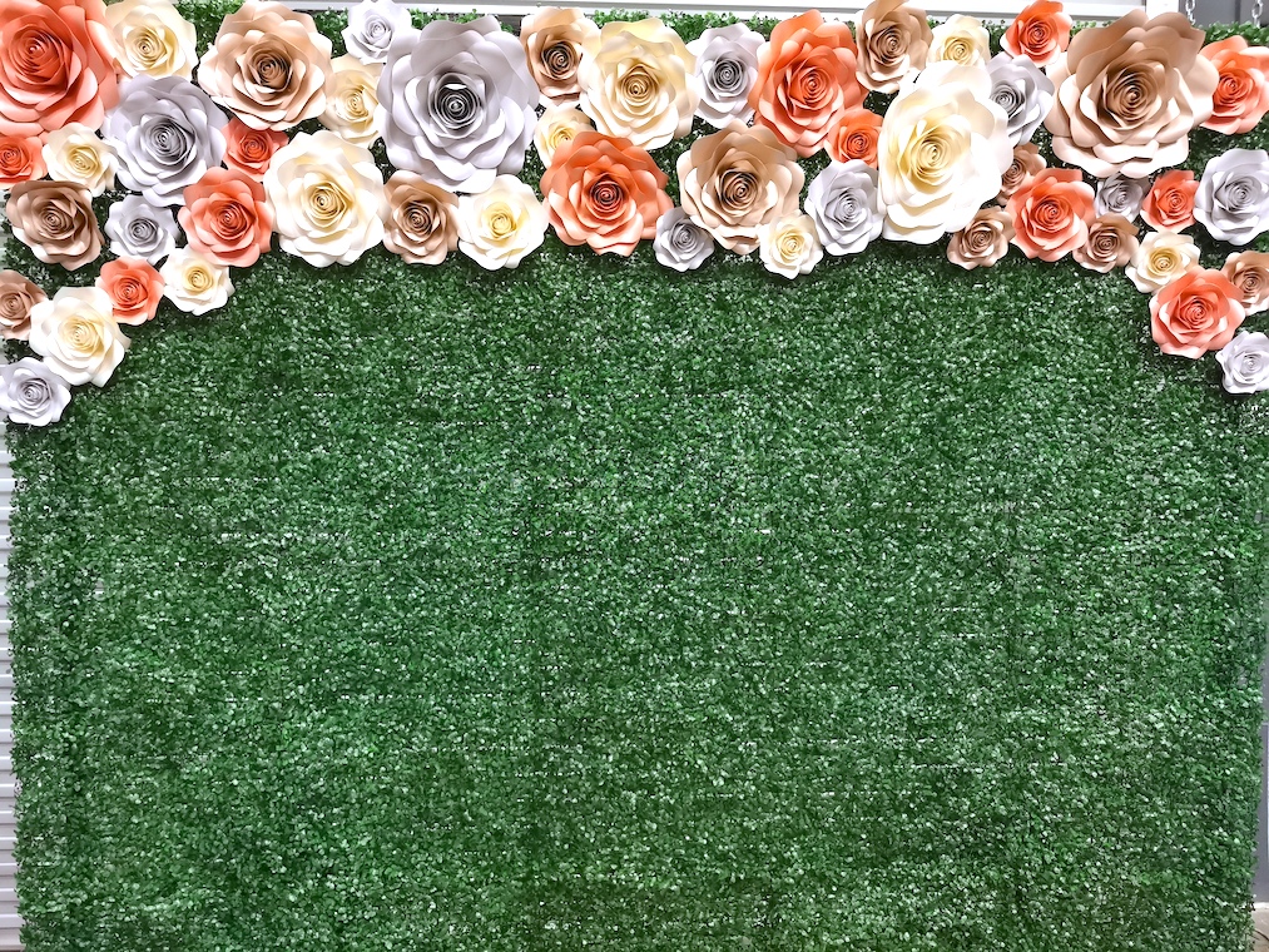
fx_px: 990
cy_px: 476
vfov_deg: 51.4
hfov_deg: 65.3
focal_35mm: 27
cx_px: 634
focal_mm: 5.56
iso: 640
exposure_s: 1/29.3
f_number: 1.6
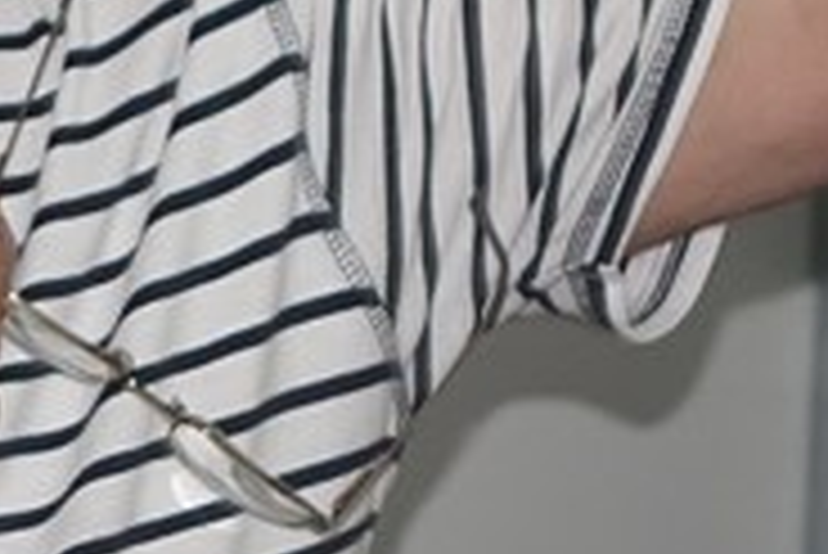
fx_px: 13074
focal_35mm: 568
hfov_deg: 3.6
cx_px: -369
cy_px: -367
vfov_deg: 2.4
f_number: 2.8
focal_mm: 37.54
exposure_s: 1/60
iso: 500
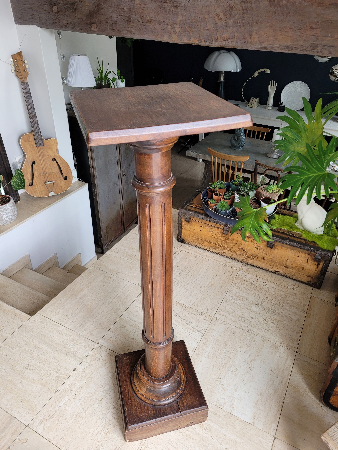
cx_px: 169
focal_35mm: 26
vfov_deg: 67.3
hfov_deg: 53.1
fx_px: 338
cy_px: 225
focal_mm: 5.4
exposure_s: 1/100
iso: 160
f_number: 1.8
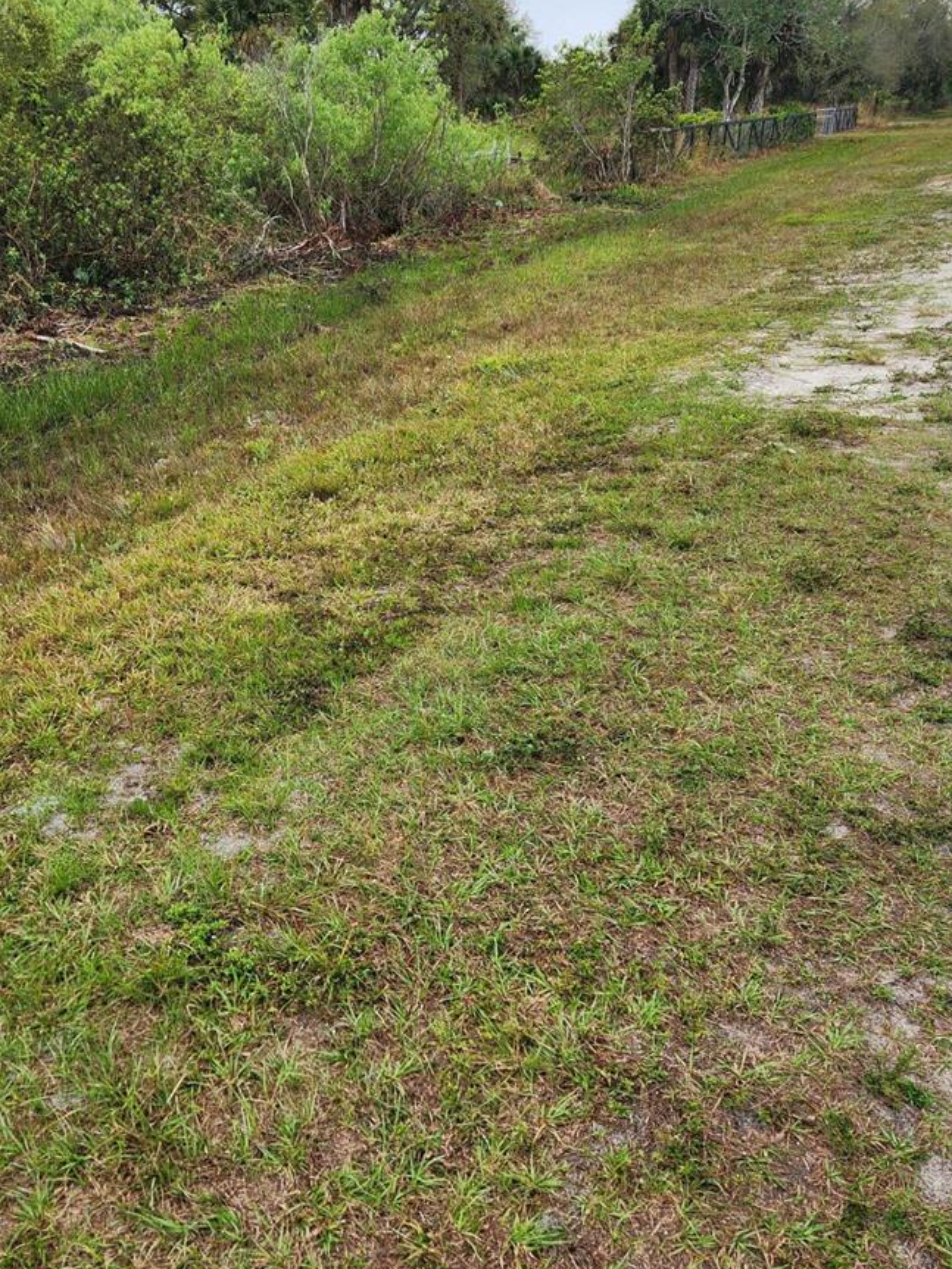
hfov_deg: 43.8
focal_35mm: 32
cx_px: 356
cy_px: 596
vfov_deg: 56.8
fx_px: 1174
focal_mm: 5.4
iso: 20
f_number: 1.8
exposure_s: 1/479
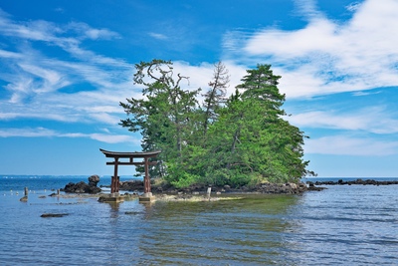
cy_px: 133
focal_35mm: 52
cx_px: 199
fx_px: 575
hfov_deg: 38.2
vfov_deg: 26.0
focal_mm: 52
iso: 200
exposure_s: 1/80
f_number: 11
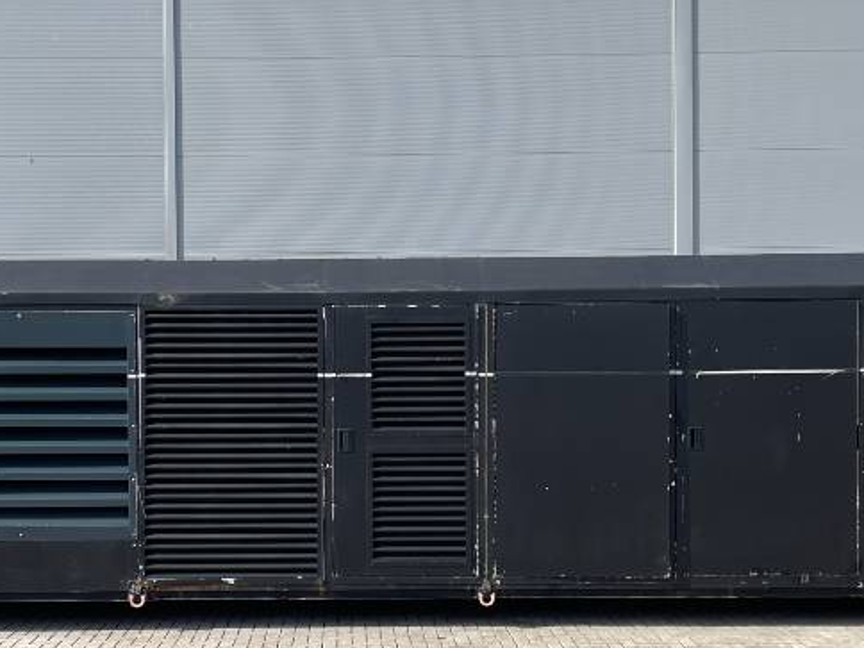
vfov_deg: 26.5
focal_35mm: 55
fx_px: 1373
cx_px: 362
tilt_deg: -0.3
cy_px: 395
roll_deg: +0.5
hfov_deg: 34.9
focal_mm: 4.2
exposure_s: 1/3040
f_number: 1.6
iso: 50
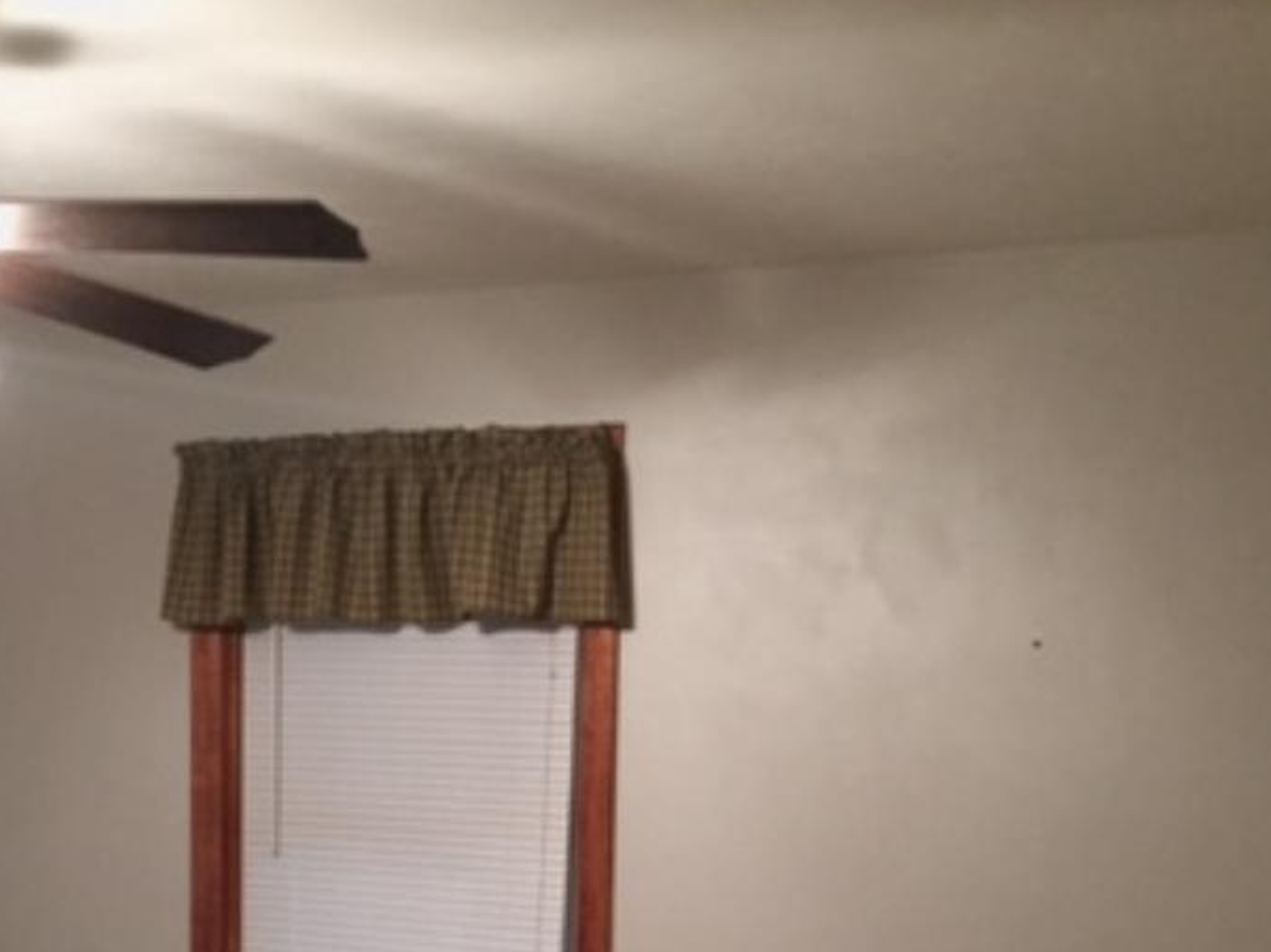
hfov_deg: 31.6
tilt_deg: -3.9
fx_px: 2239
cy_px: 980
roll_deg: -1.1
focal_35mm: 61
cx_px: 495
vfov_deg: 22.9
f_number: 2.2
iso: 250
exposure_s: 1/20
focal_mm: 4.15
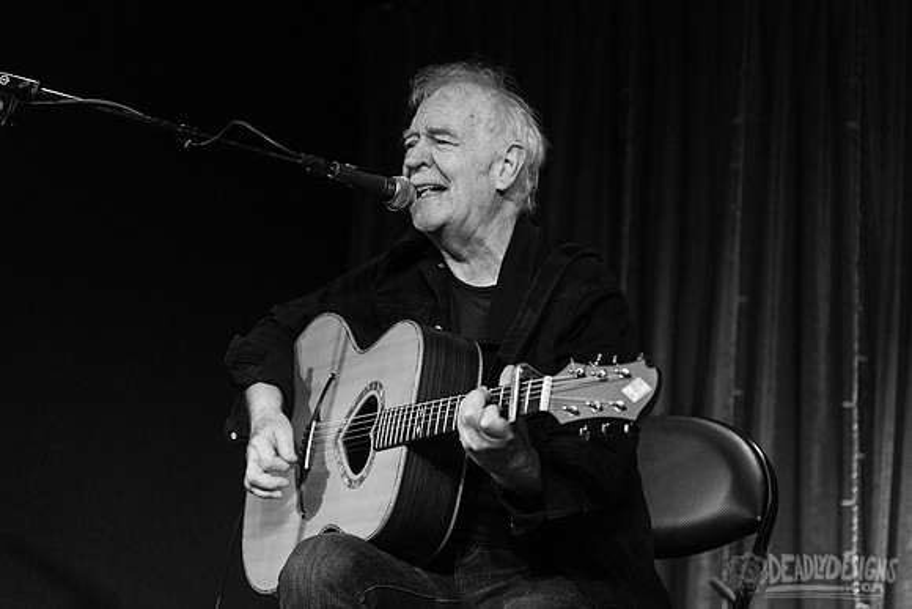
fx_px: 2079
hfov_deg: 24.7
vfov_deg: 16.6
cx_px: 535
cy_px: 257
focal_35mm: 82
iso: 2500
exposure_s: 1/200
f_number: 3.2
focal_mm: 70
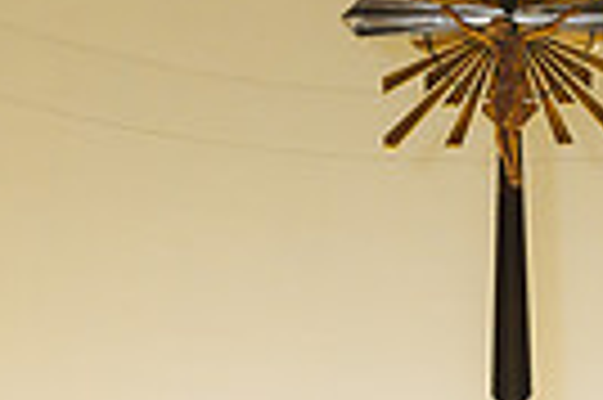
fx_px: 1740
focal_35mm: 104
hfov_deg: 19.4
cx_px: 490
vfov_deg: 12.0
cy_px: 728
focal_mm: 24
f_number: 5
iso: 1250
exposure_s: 1/160
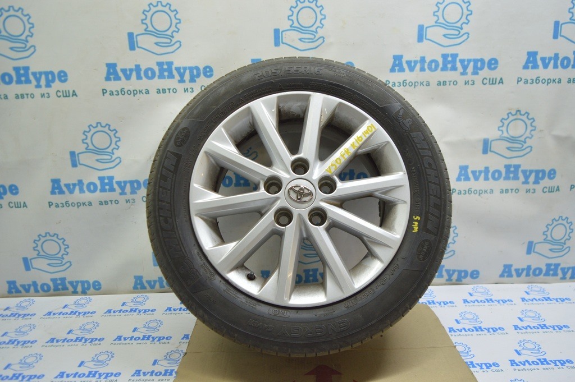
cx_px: 288
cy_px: 191
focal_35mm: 27
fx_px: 431
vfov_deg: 47.9
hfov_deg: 67.4
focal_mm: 18
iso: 400
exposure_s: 1/50
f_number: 3.5
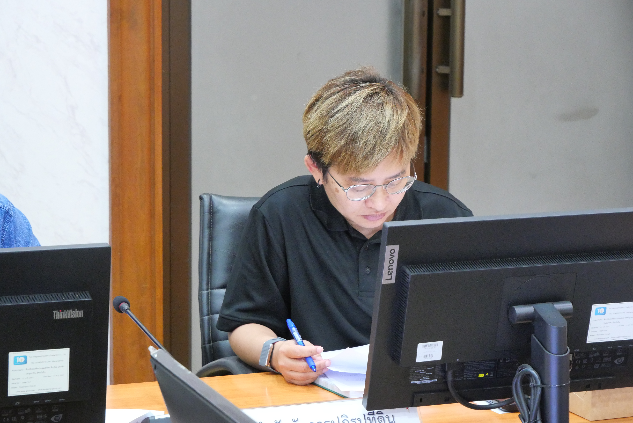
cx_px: 316
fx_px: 2182
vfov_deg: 11.1
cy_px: 212
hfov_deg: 16.5
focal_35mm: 124
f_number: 5.6
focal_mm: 60
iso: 3200
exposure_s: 1/15
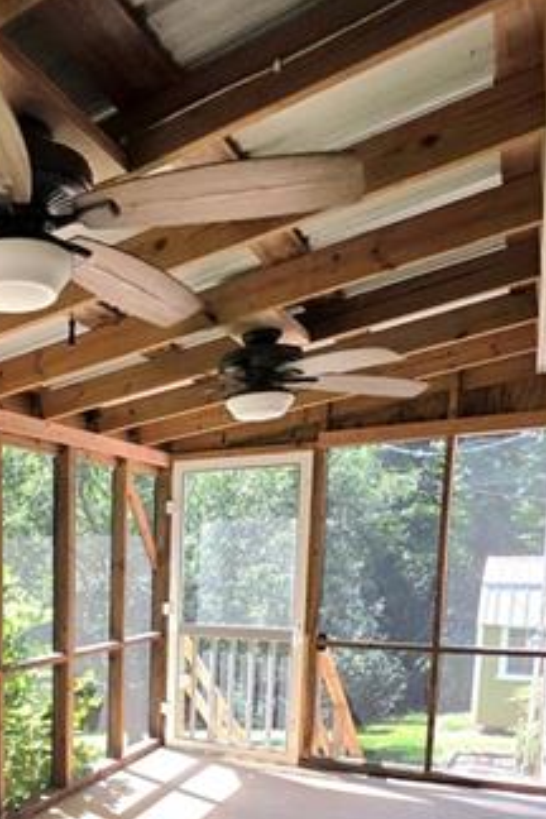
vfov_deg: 54.6
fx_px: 728
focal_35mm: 32
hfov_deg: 35.8
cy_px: 657
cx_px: -38
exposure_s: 1/769
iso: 100
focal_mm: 2.2
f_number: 1.9
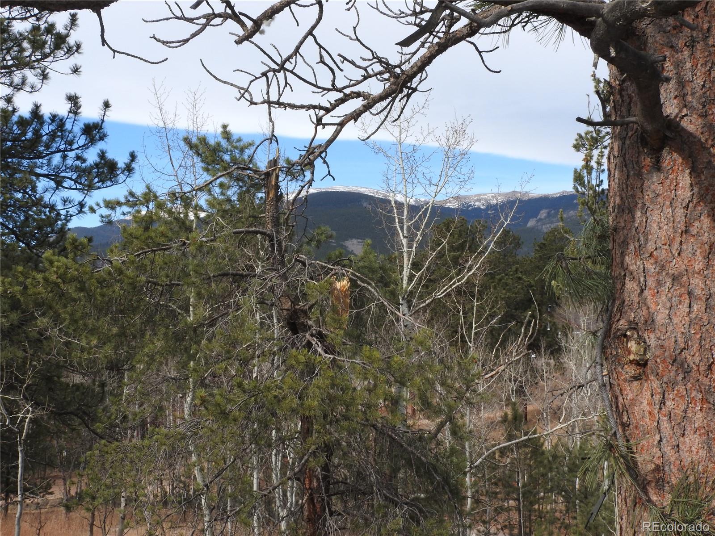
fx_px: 929
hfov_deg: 42.1
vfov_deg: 32.2
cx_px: 358
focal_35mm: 45
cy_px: 268
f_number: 8
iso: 100
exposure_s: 1/160
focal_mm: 8.1
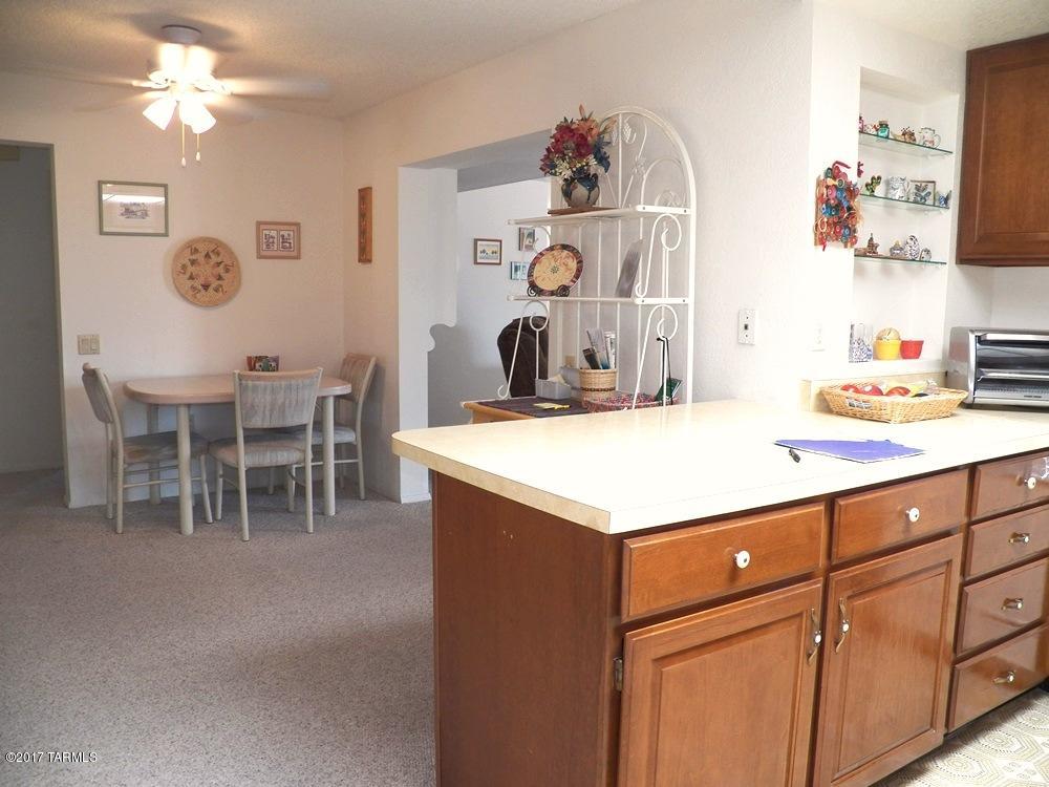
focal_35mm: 28
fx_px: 849
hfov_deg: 63.4
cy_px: 394
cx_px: 524
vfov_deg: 49.7
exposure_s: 1/30
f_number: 2.8
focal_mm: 4.9
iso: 125
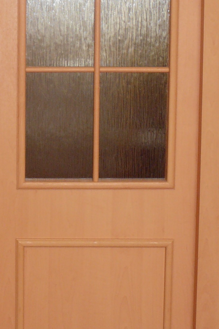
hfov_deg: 11.7
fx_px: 1059
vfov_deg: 17.6
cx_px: -7
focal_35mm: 116
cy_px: 91
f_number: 3.3
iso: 100
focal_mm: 7
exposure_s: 1/30
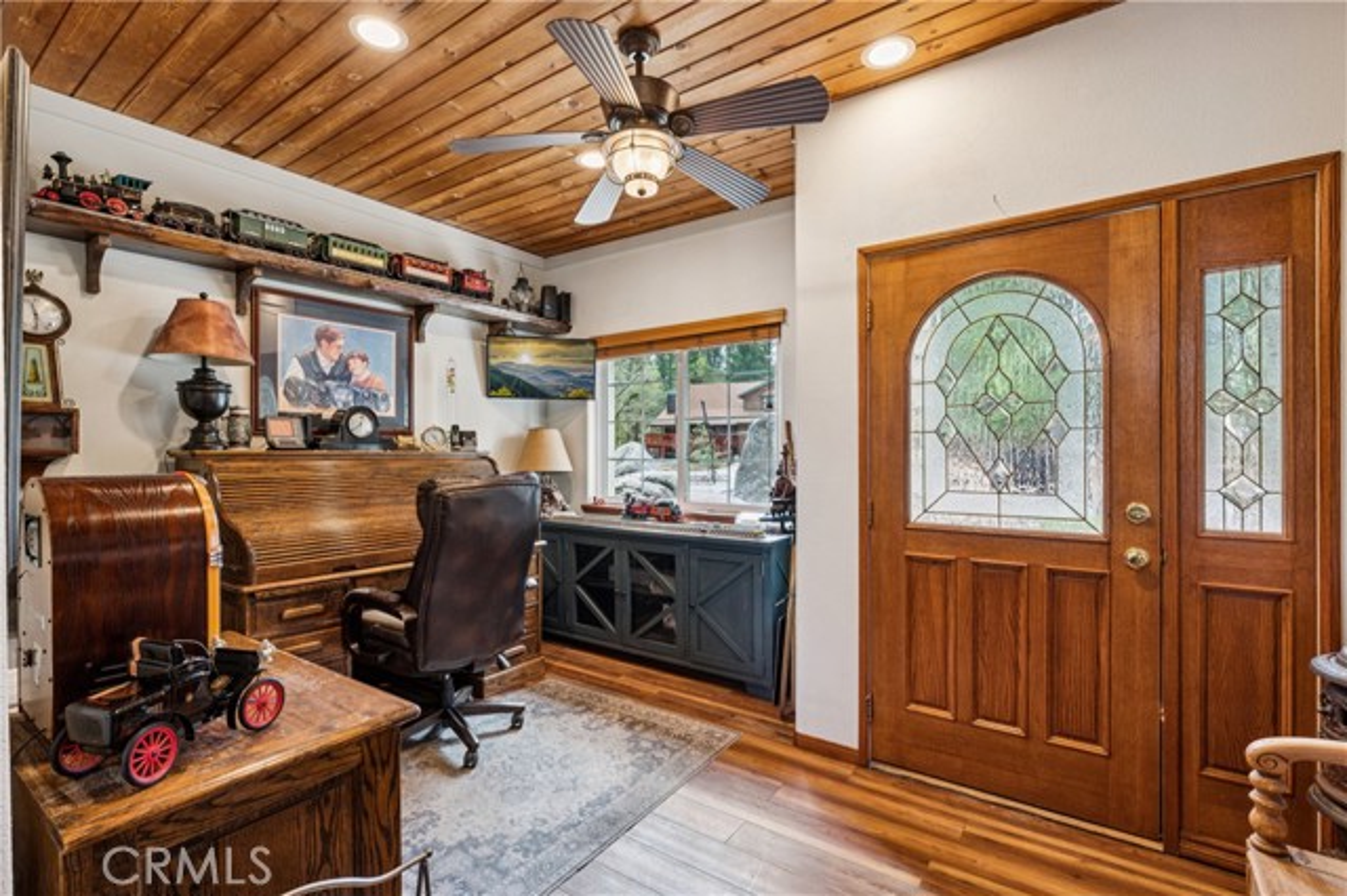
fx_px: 613
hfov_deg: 95.4
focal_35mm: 16
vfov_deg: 72.3
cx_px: 674
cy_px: 448
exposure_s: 1/1.67
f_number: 13
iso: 100
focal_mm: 16.4
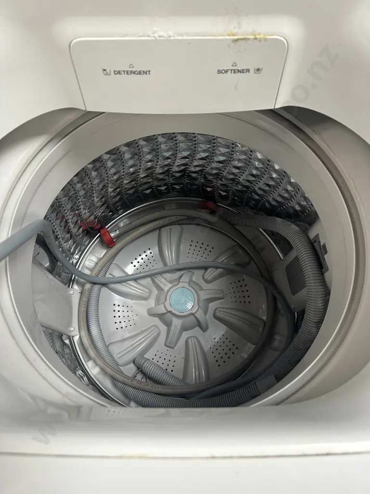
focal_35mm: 24
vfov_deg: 71.6
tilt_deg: -70.1
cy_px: 247
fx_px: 342
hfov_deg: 56.8
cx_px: 185
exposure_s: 1/50
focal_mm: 6.86
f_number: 1.78
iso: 125
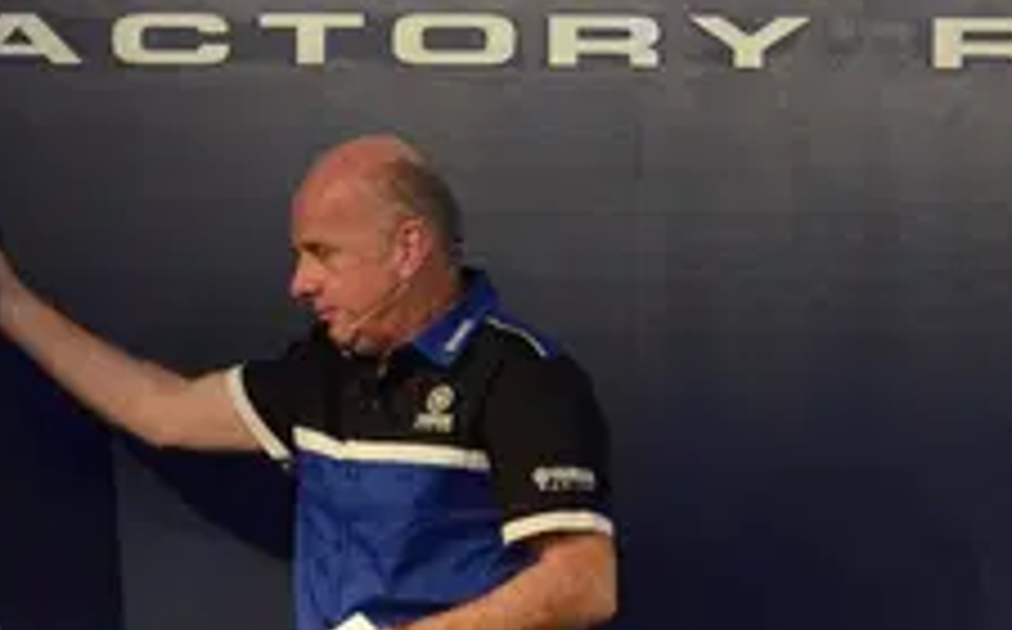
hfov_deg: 5.5
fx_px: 10495
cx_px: 90
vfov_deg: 3.4
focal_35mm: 381
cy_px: 74
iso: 2500
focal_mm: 70
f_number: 2.8
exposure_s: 1/320
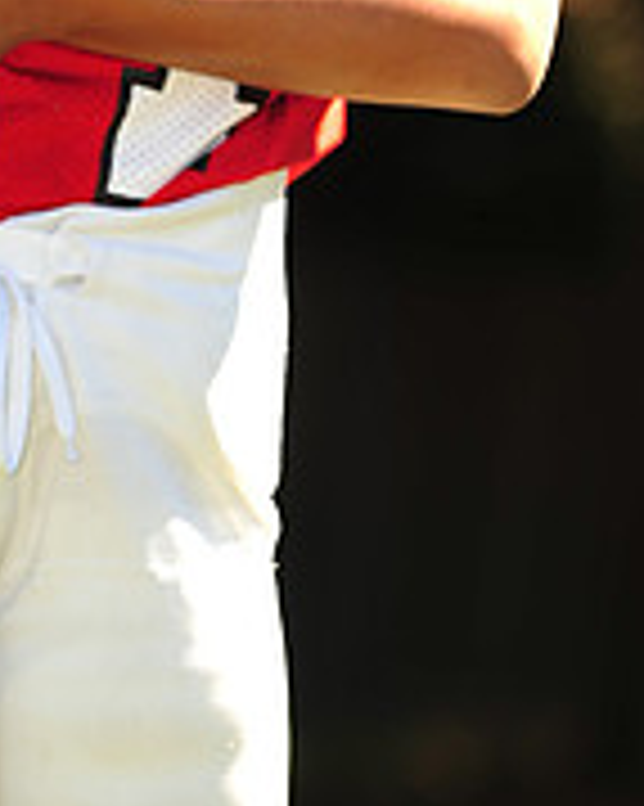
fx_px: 13067
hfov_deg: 2.8
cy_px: -225
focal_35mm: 548
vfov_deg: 3.5
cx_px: -14
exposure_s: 1/250
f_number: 4.5
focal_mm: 180
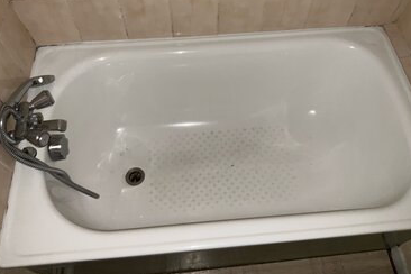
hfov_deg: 57.2
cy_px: 109
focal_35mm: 33
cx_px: 209
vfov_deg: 39.8
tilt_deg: -58.8
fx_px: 377
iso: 32
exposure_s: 1/30
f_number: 1.8
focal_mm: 3
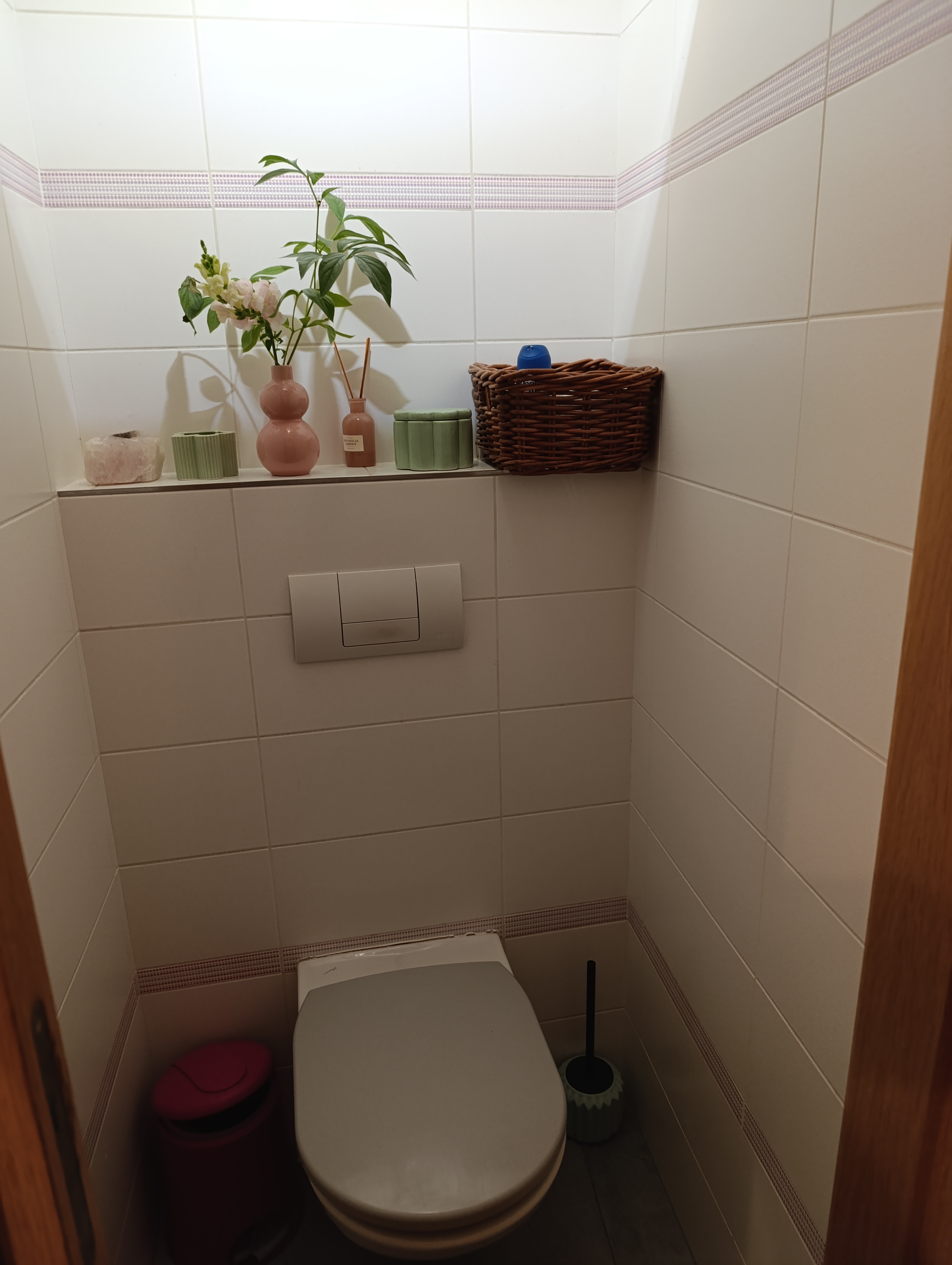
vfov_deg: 73.8
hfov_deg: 59.0
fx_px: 841
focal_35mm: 23
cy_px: 632
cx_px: 476
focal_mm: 6.14
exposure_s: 1/50
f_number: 1.6
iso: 640
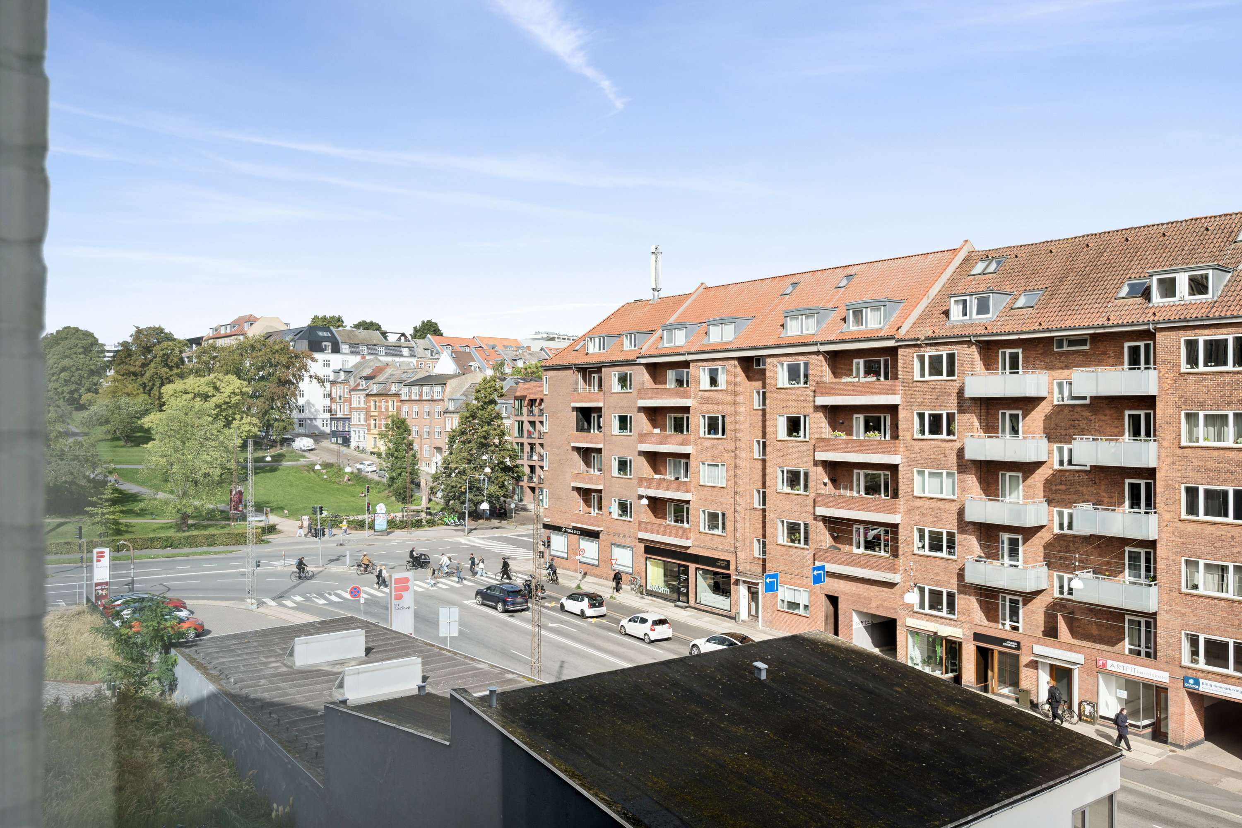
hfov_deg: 70.4
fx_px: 880
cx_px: 621
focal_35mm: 26
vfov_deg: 50.4
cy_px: 414
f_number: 6.3
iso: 100
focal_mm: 25.5
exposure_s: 1/400
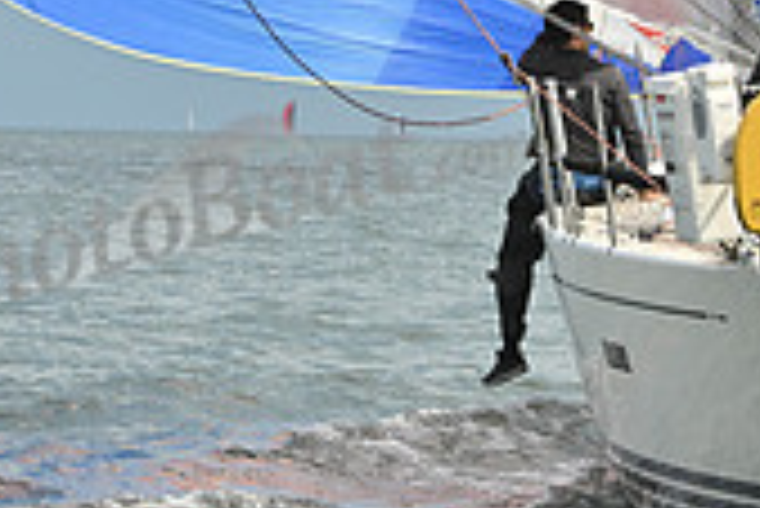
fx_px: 6529
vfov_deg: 4.4
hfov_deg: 6.6
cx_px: 769
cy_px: -88
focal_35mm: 309
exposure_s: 1/1600
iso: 320
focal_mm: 90
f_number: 8
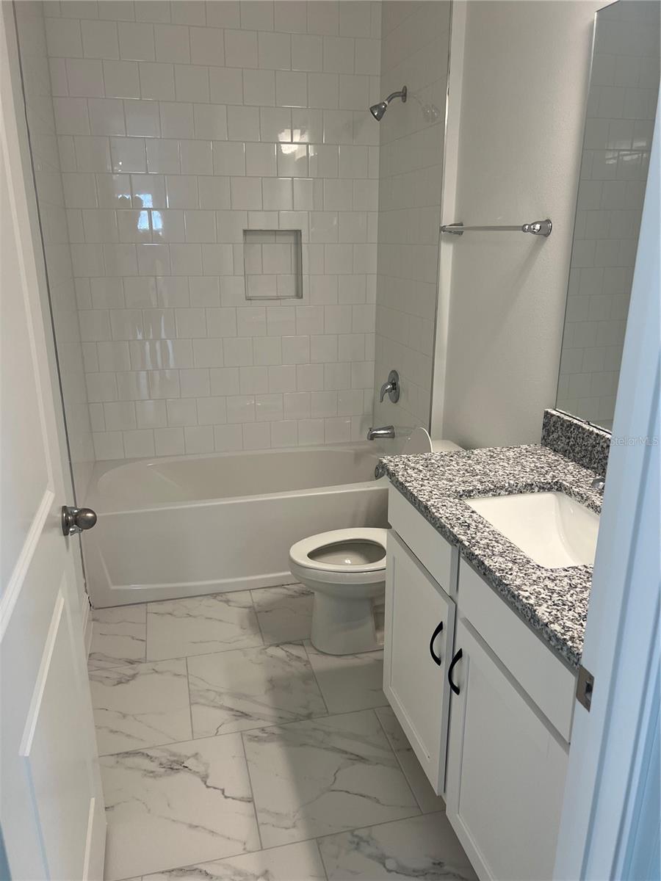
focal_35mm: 26
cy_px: 440
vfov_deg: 67.3
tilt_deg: -18.1
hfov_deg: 53.1
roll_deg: -0.1
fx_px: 662
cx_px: 330
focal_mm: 5.7
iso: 64
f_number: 1.5
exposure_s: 1/120
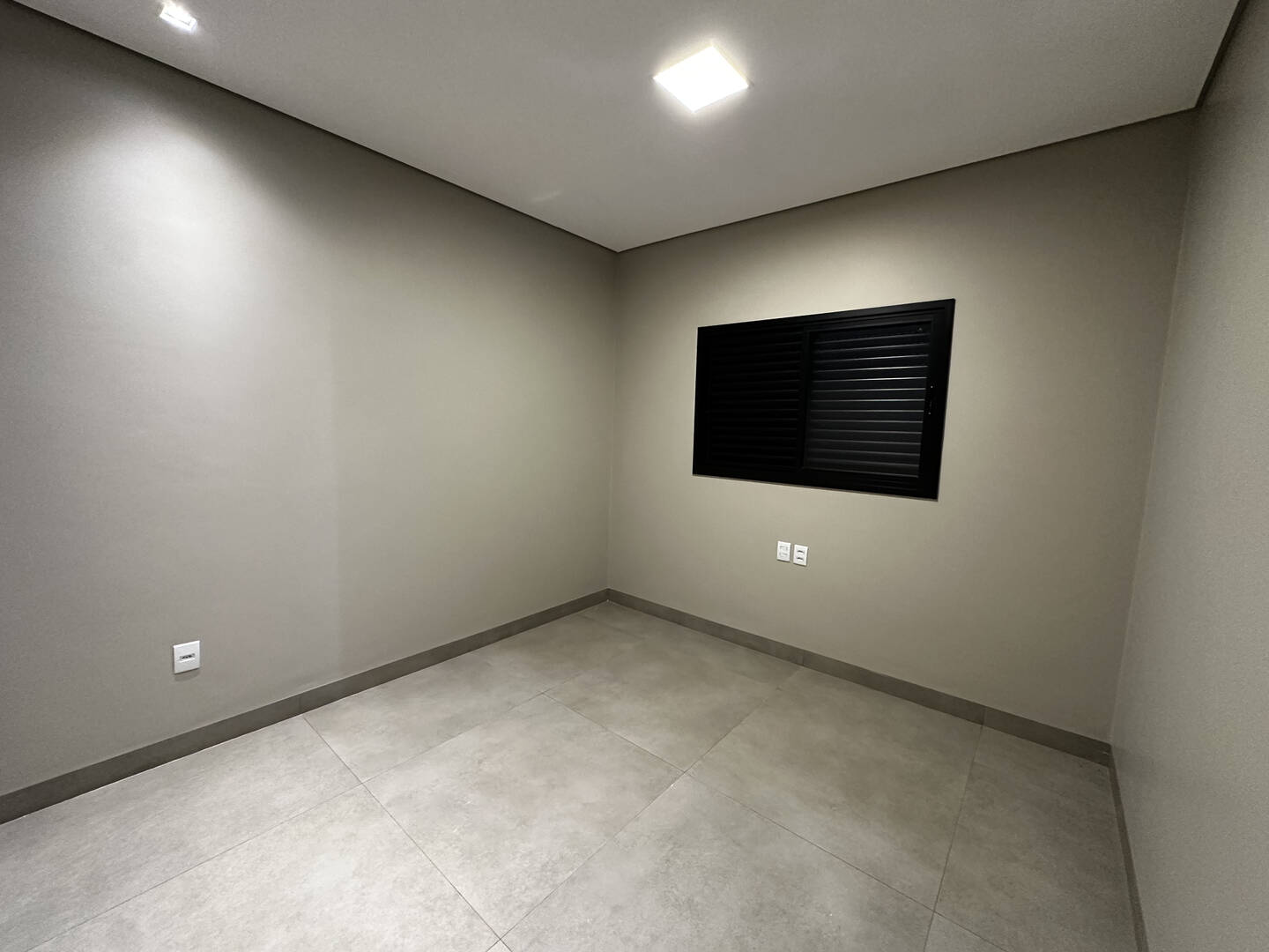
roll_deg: -1.3
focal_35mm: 14
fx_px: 513
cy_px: 476
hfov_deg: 102.1
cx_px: 634
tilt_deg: -6.0
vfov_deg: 85.7
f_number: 2.2
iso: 500
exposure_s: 1/60
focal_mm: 2.22
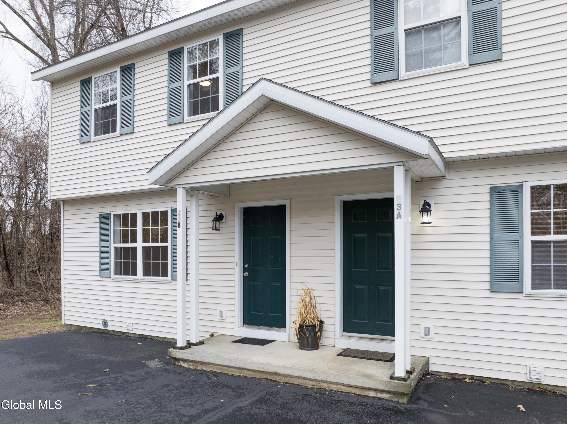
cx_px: 284
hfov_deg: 71.6
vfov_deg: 56.8
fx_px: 393
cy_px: 212
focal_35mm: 24
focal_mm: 12.29
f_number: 2.8
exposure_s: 1/240
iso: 120
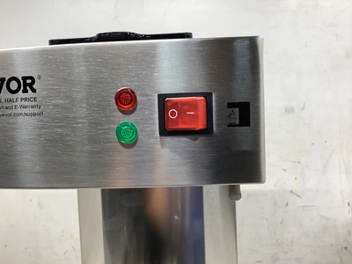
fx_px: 315
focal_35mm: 31
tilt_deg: -5.8
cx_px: 176
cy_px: 132
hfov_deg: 58.4
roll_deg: +2.5
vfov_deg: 45.4
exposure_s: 1/60
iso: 50
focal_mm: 3.3
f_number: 2.4
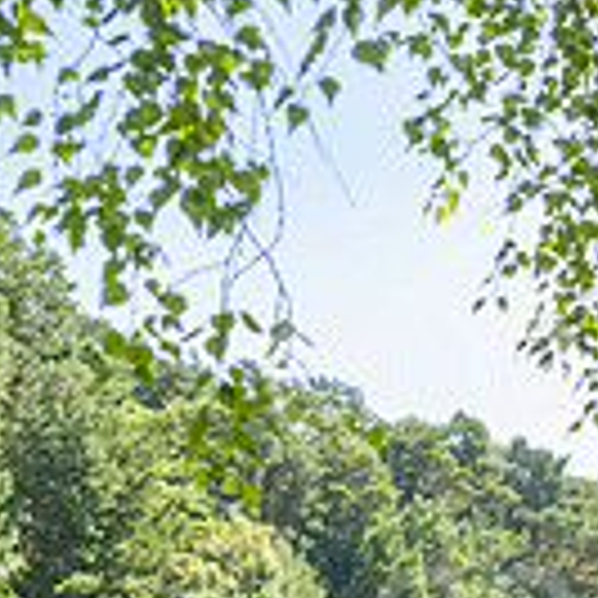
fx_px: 2541
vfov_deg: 13.2
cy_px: 645
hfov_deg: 12.8
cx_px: 854
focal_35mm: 130
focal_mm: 35
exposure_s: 1/5000
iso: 800
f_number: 4
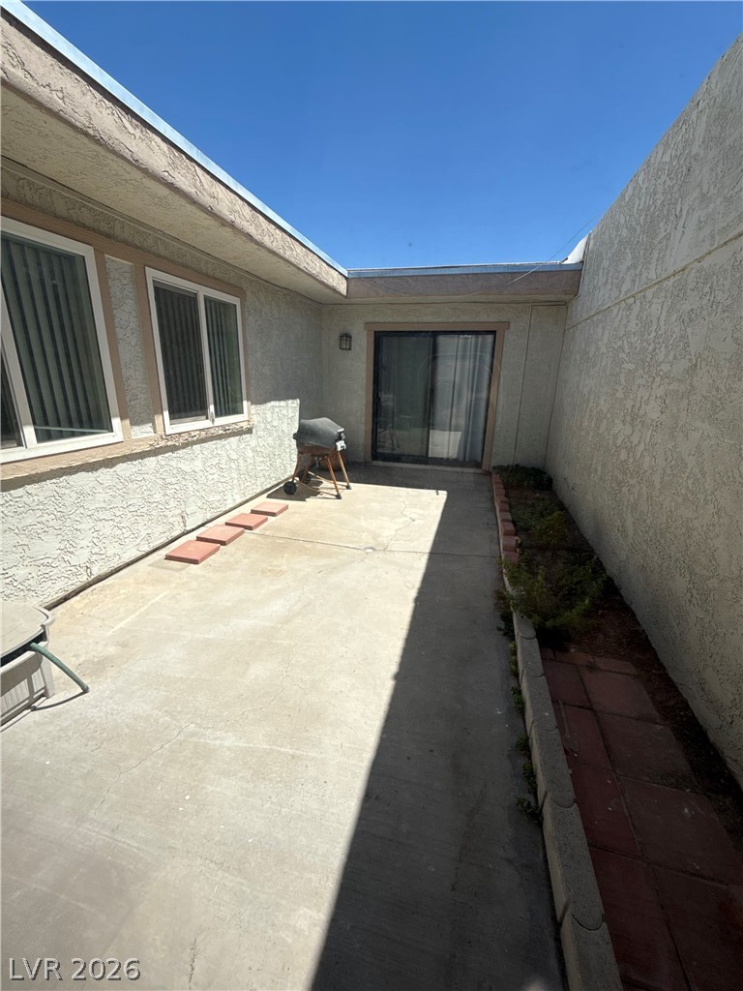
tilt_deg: -17.7
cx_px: 372
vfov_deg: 102.1
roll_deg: -1.8
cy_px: 496
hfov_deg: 85.7
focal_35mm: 14
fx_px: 401
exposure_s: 1/2717
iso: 50
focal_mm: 2.22
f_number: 2.2
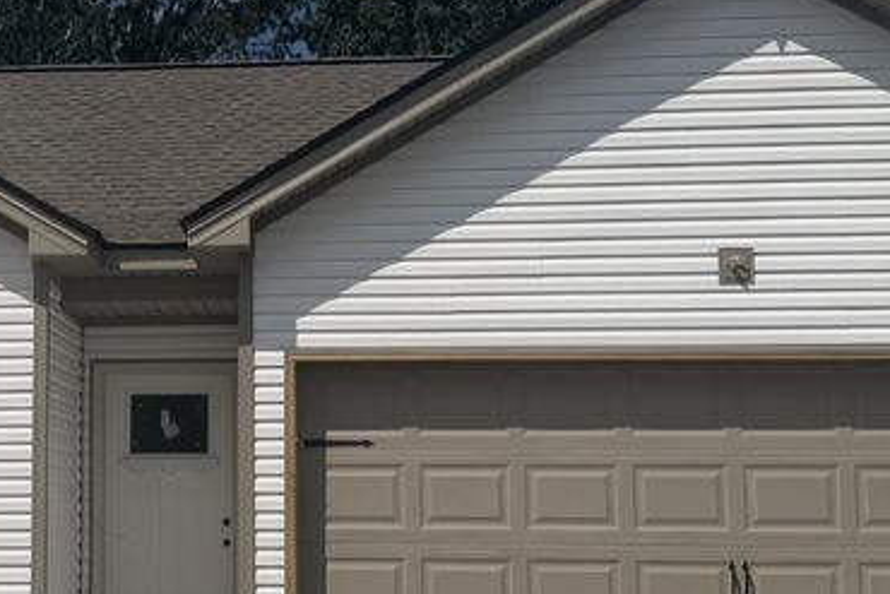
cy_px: 354
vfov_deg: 19.7
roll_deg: +0.4
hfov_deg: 28.5
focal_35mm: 69
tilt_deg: +6.0
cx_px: 161
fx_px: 1706
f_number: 1.78
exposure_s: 1/14286
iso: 80
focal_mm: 6.76
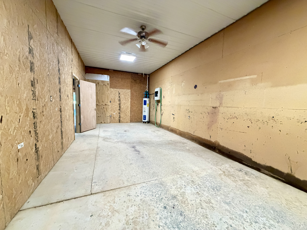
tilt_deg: -5.1
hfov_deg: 102.1
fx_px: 124
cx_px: 154
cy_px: 115
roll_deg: -0.8
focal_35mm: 14
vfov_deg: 85.7
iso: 1000
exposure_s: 1/40
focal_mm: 2.22
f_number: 2.2
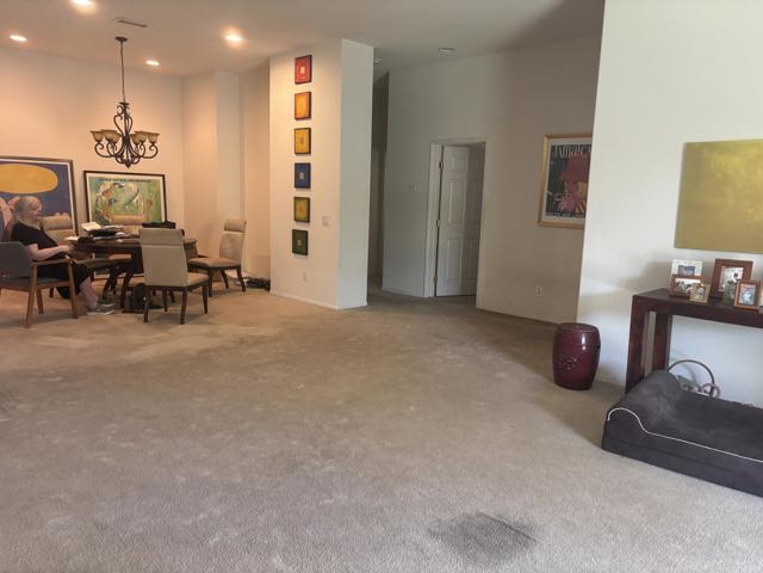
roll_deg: -1.7
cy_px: 286
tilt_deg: -8.5
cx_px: 382
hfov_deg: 67.3
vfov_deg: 53.1
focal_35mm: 26
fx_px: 573
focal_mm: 5.96
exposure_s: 1/60
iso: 320
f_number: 1.6
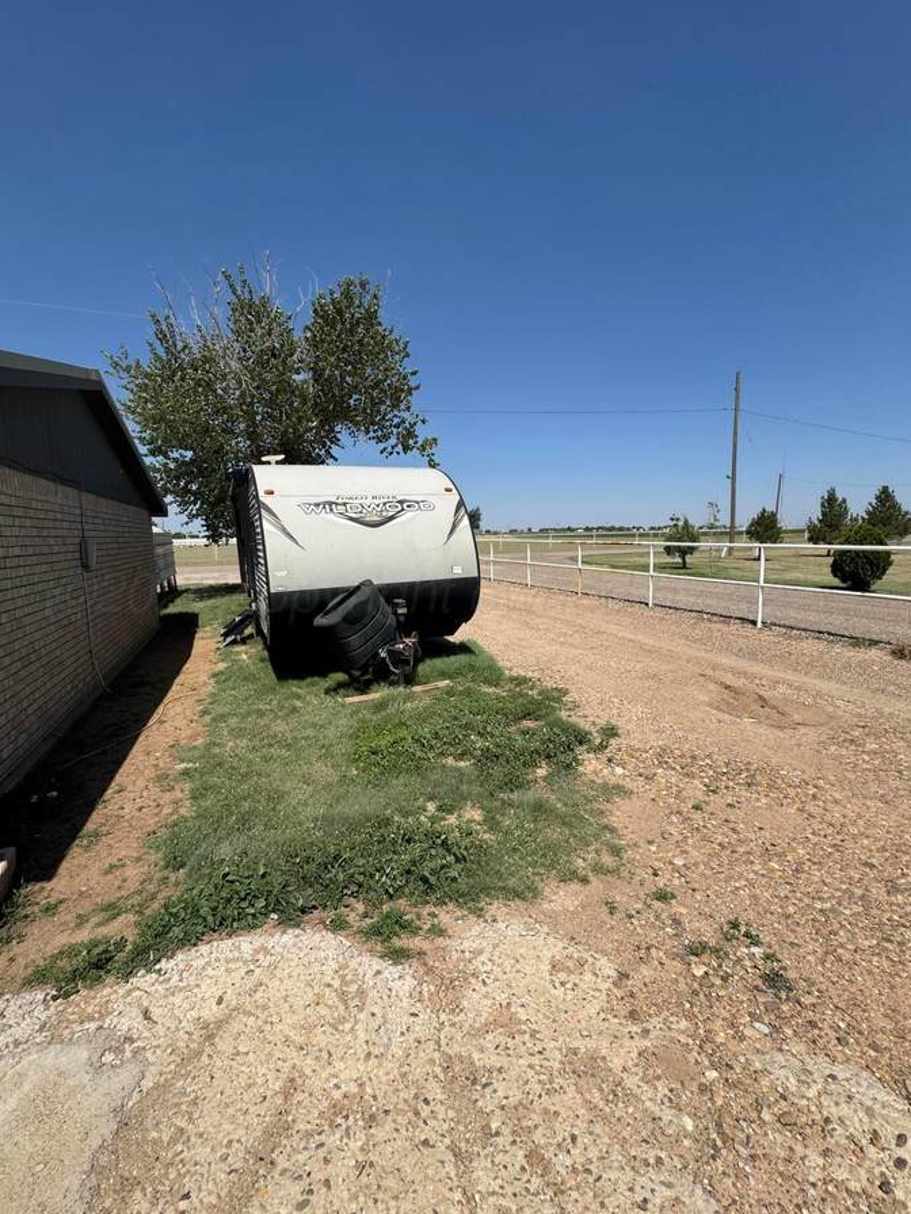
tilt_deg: -7.2
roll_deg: +0.9
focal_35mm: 15
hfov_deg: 81.7
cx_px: 443
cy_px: 598
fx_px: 526
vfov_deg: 98.2
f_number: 2.2
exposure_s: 1/3106
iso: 50
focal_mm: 2.22
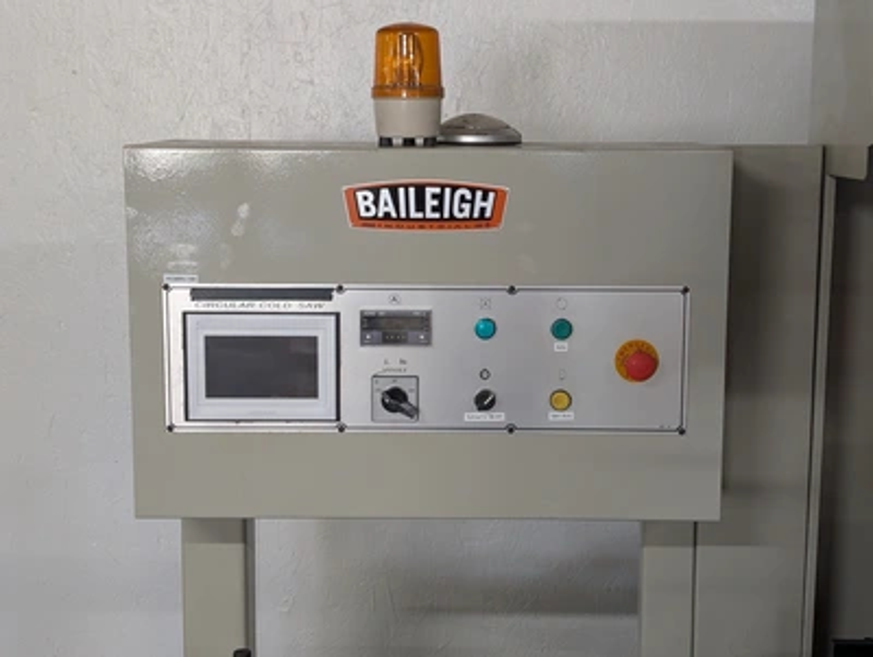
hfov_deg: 38.9
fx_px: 1237
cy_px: 328
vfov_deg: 29.7
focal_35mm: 49
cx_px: 436
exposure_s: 1/120
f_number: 1.68
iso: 402
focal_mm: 6.9
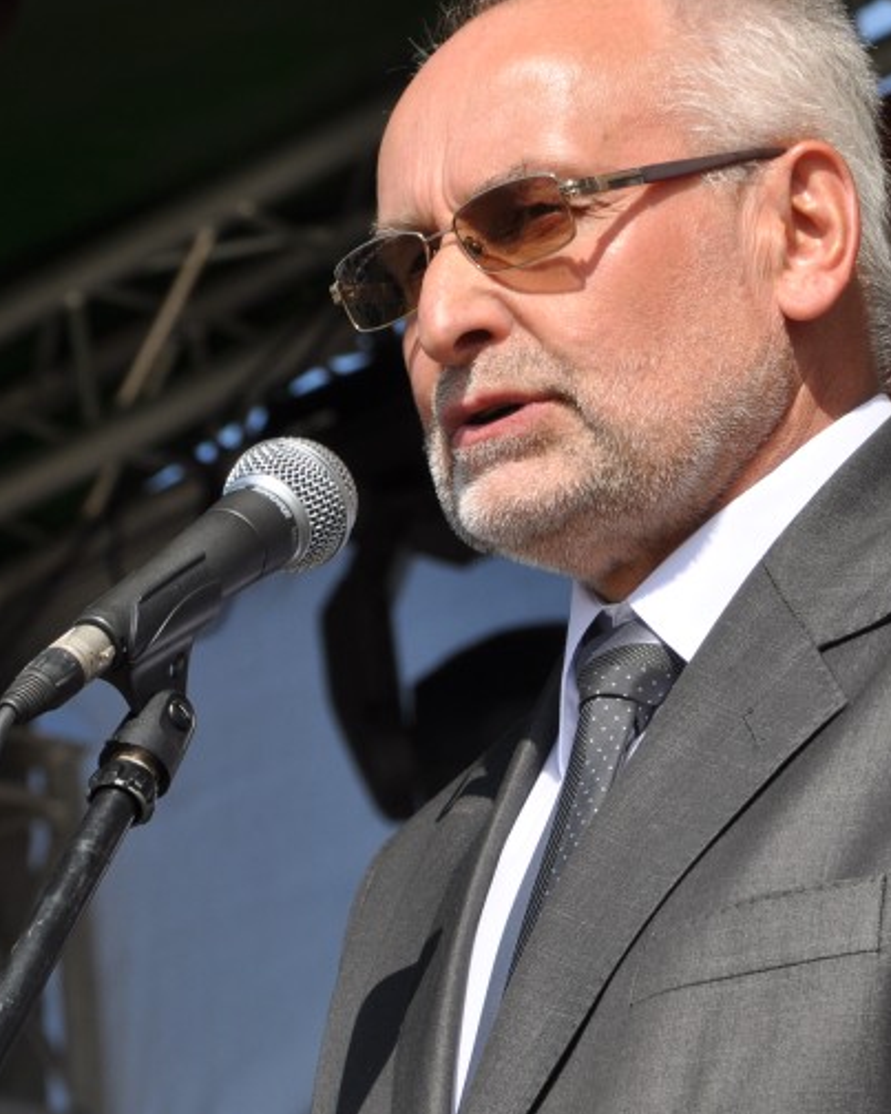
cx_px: 604
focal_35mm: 293
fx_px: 9659
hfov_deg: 5.3
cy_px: 504
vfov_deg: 6.6
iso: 200
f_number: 10
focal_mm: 105
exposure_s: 1/400
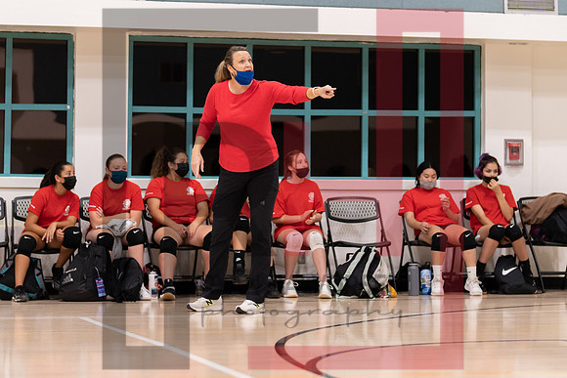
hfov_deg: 17.7
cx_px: 263
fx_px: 1823
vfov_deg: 11.8
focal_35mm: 116
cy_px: 87
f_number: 1.2
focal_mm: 50
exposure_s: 1/1600
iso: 800
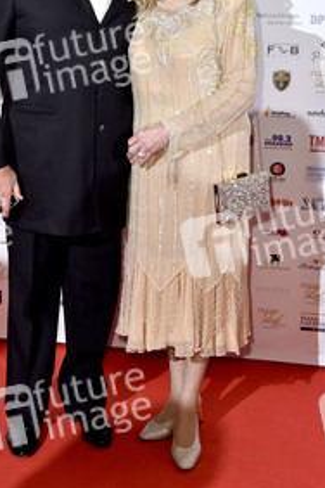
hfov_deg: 20.0
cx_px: 112
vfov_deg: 29.4
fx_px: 921
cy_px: 151
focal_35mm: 68
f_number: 5.6
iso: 2500
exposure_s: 1/125
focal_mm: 48
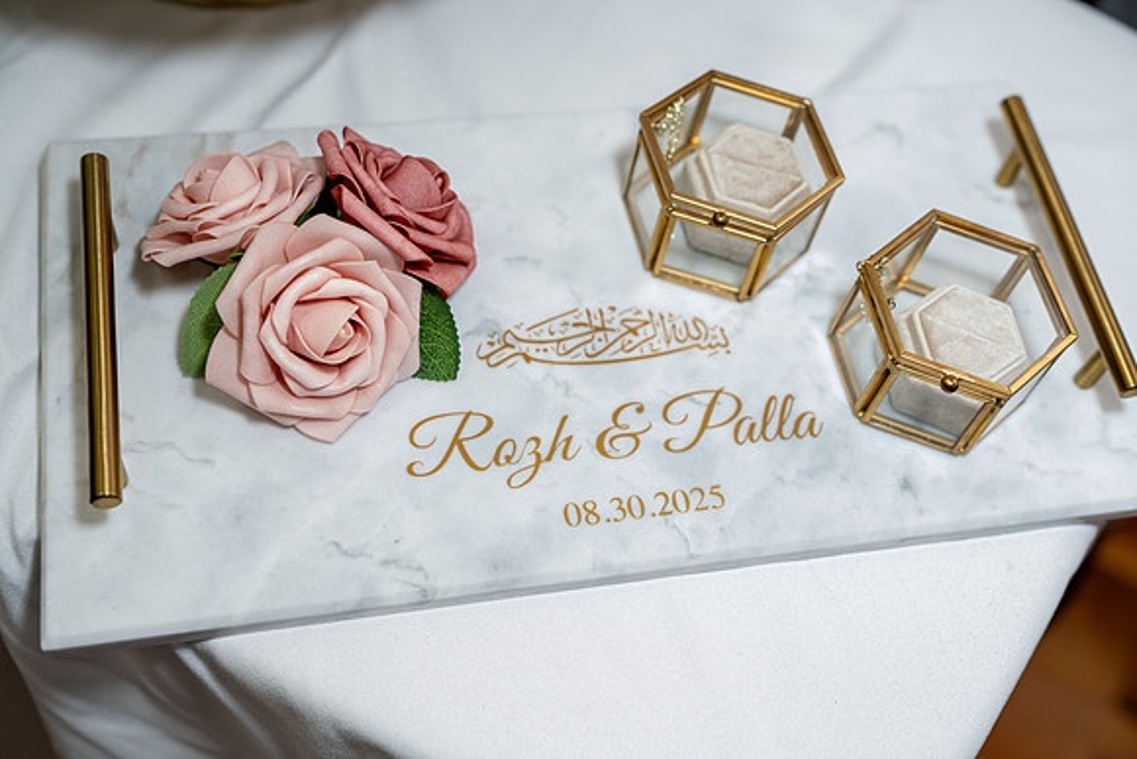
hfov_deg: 45.4
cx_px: 568
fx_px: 1358
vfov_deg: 31.2
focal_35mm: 43
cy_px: 380
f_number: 3.2
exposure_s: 1/200
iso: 1600
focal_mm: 43
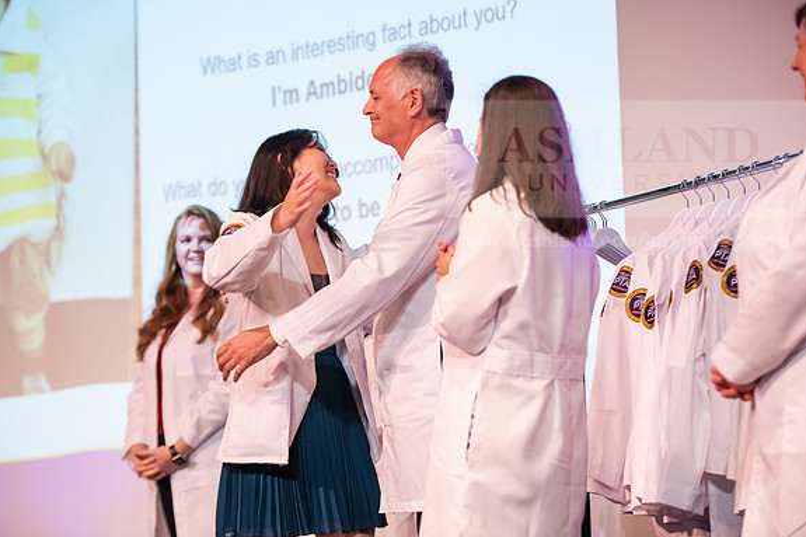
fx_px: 2372
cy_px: 270
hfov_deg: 19.3
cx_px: 404
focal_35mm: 106
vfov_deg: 12.9
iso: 4000
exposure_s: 1/200
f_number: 3.2
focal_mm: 105
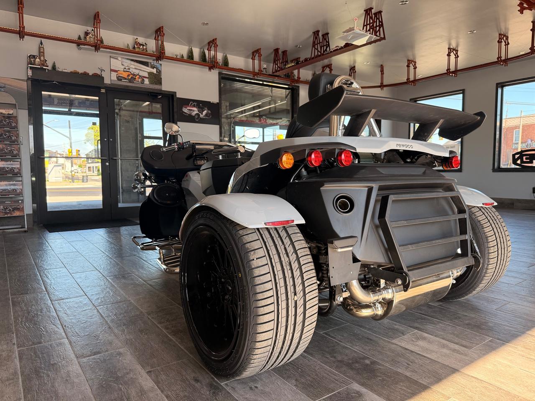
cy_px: 200
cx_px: 268
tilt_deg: -3.4
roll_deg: +0.4
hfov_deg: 71.6
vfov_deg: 56.8
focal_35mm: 24
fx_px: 371
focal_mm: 6.76
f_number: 1.78
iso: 100
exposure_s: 1/298
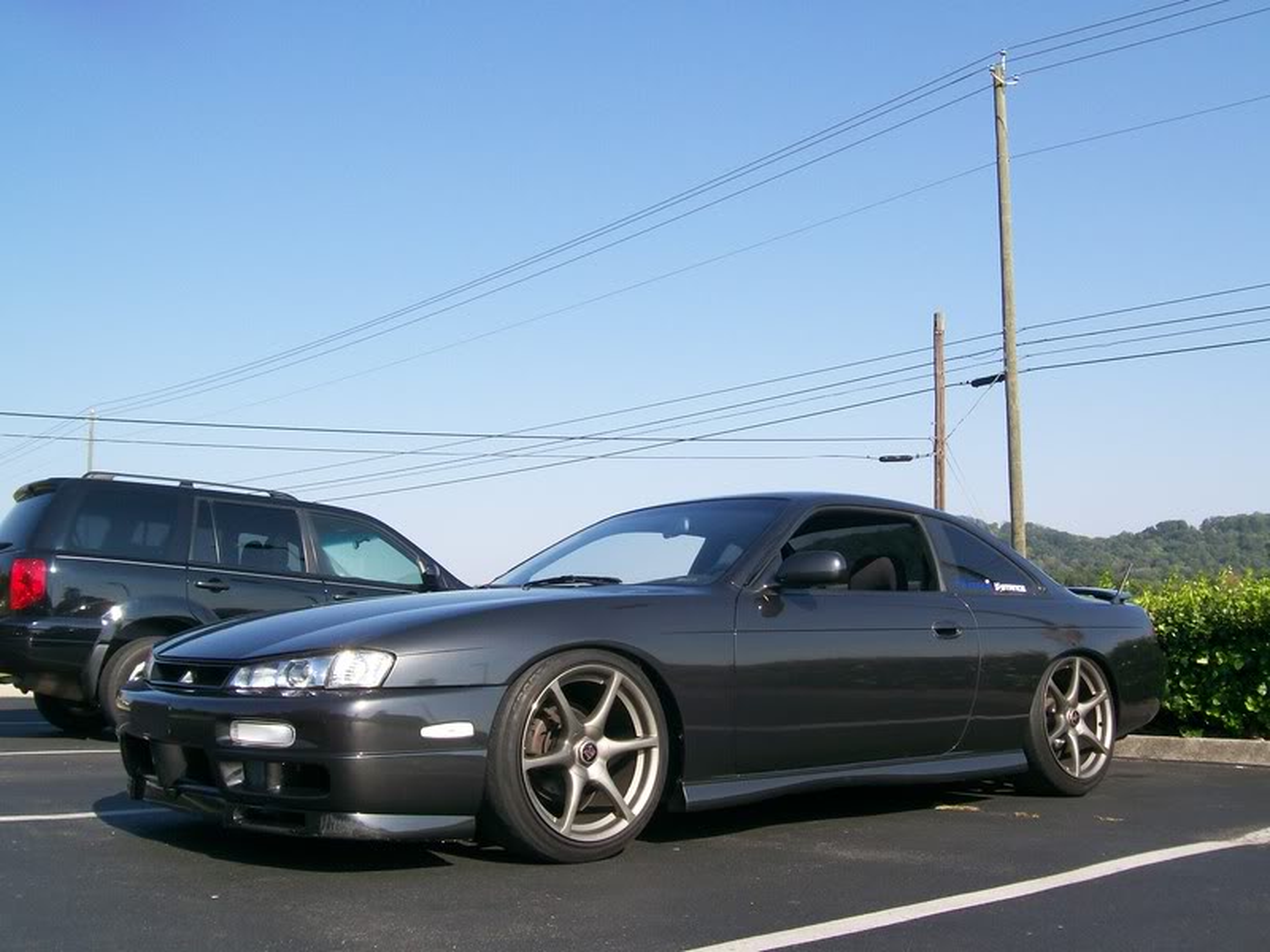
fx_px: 1321
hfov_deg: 51.4
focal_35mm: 36
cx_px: 635
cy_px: 476
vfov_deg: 39.7
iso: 80
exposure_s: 1/431
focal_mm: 6
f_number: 2.7
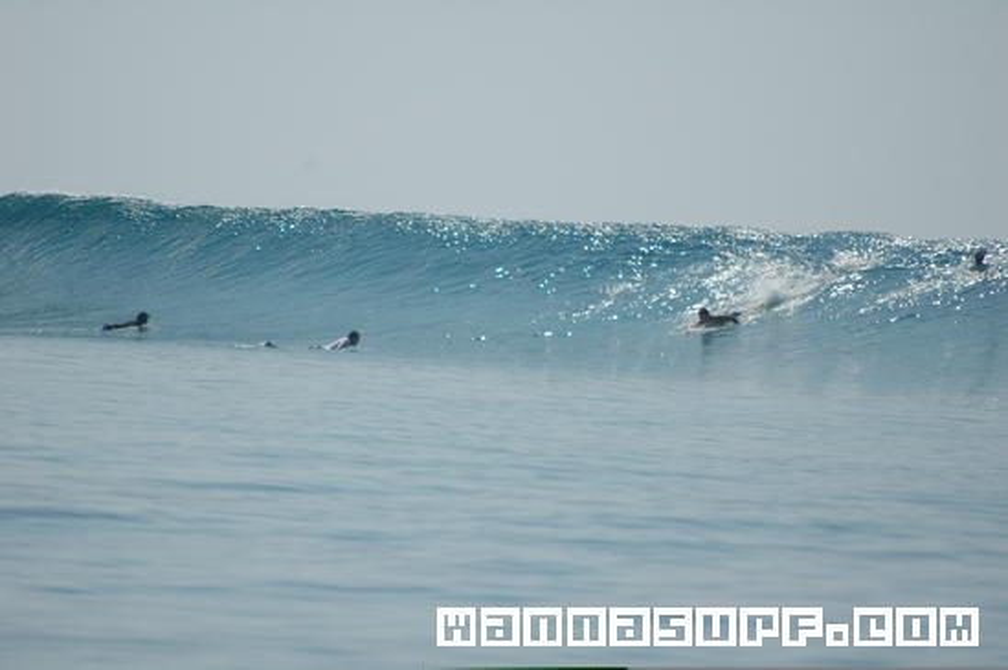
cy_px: 335
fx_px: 8812
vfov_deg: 4.4
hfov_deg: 6.5
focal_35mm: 315
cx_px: 504
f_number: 5.6
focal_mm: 210
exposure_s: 1/2000
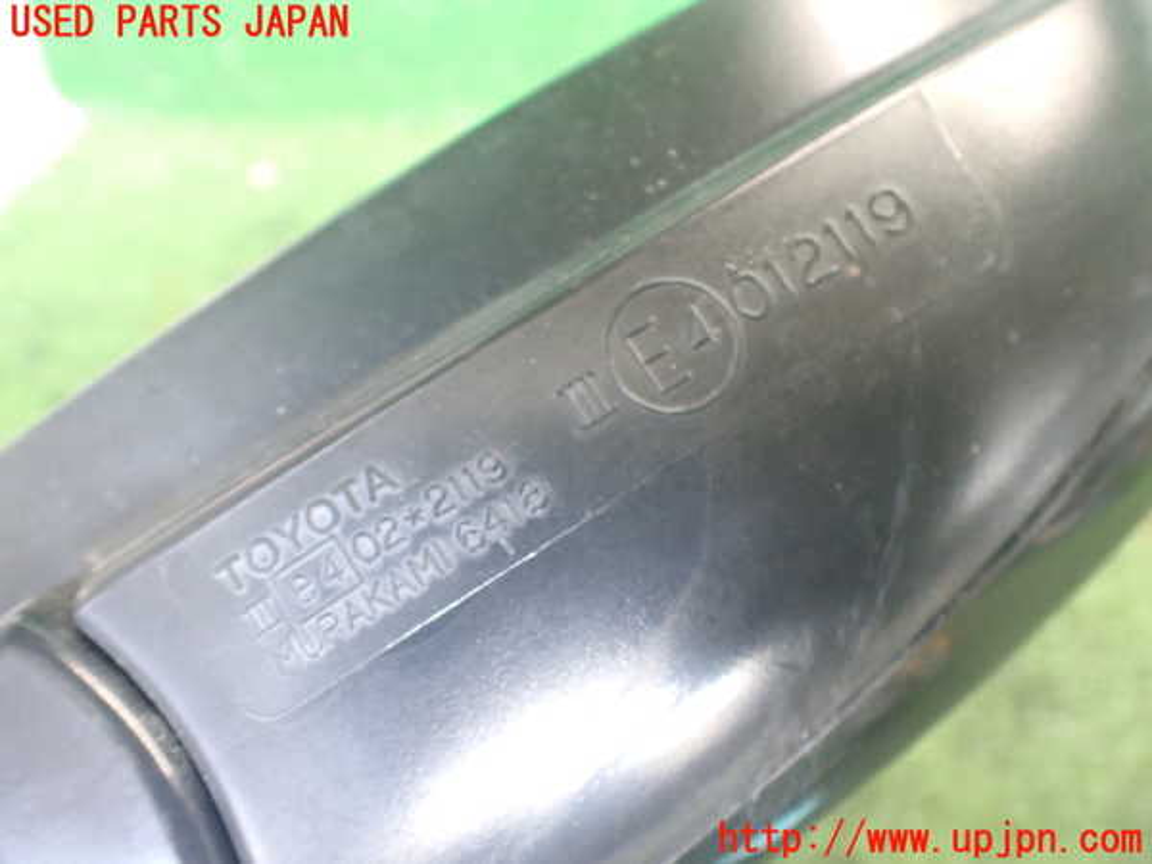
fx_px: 998
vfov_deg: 46.8
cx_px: 576
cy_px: 432
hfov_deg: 60.0
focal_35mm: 30
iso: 800
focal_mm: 5.4
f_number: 2.3
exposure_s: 1/40
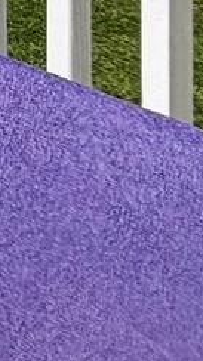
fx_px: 958
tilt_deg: -0.5
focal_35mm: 100
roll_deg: +0.1
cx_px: -926
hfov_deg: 5.7
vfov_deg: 15.1
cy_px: -450
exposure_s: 1/1033
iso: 20
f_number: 2.2
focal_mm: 2.22
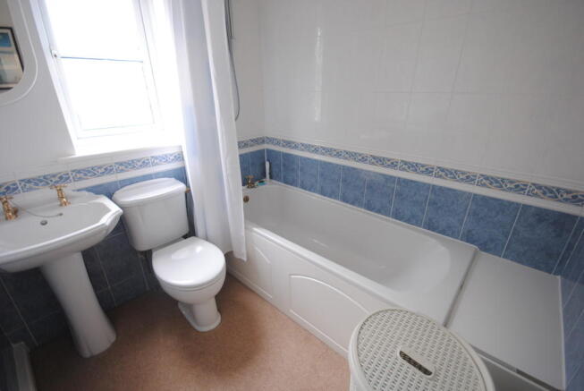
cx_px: 292
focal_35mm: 15
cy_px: 196
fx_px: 244
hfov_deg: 100.3
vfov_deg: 77.5
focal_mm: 10
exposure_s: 1/30
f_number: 4
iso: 400
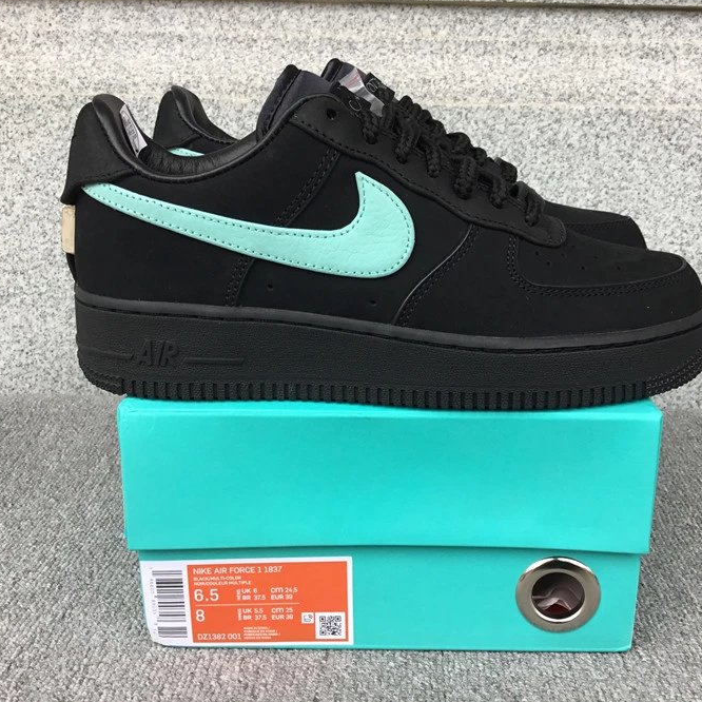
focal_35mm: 37
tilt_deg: -15.3
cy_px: 348
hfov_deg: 44.8
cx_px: 393
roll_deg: -1.1
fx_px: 849
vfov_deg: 44.9
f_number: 2.4
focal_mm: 3.3
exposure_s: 1/100
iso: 40
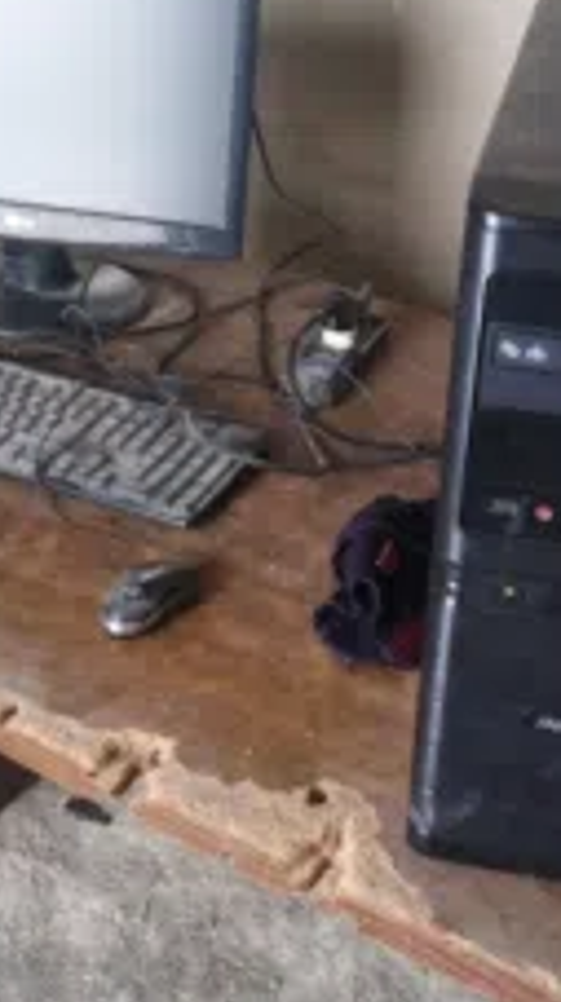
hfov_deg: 23.8
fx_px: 1328
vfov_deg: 41.4
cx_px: 367
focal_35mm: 50
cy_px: 534
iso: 765
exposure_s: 1/20
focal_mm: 3.46
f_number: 2.2
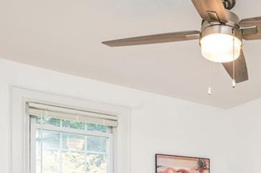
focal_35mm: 39
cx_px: 235
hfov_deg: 45.1
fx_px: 282
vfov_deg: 29.2
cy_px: 210
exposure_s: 1/20
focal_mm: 14
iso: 200
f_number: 11
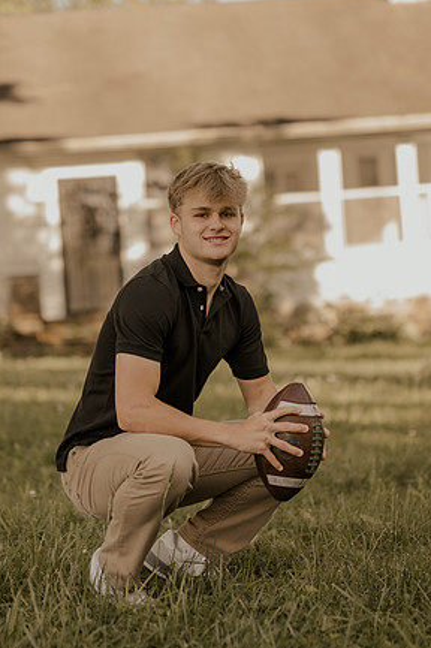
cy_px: 325
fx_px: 1403
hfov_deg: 17.5
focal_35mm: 78
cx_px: 213
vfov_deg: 26.0
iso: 100
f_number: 1.8
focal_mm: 50
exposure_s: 1/800
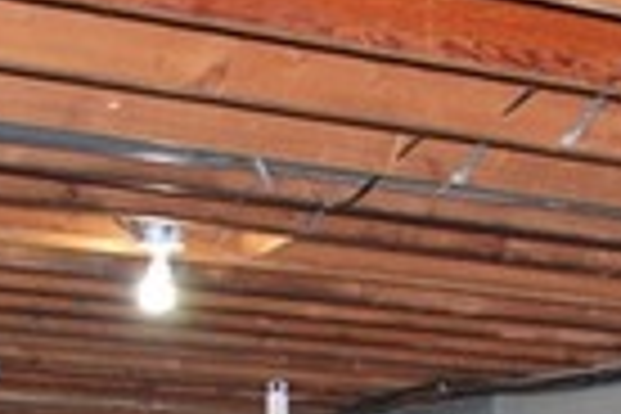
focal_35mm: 125
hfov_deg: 16.0
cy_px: 738
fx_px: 2156
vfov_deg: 10.3
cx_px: 648
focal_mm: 18
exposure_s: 1/60
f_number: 3.5
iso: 250
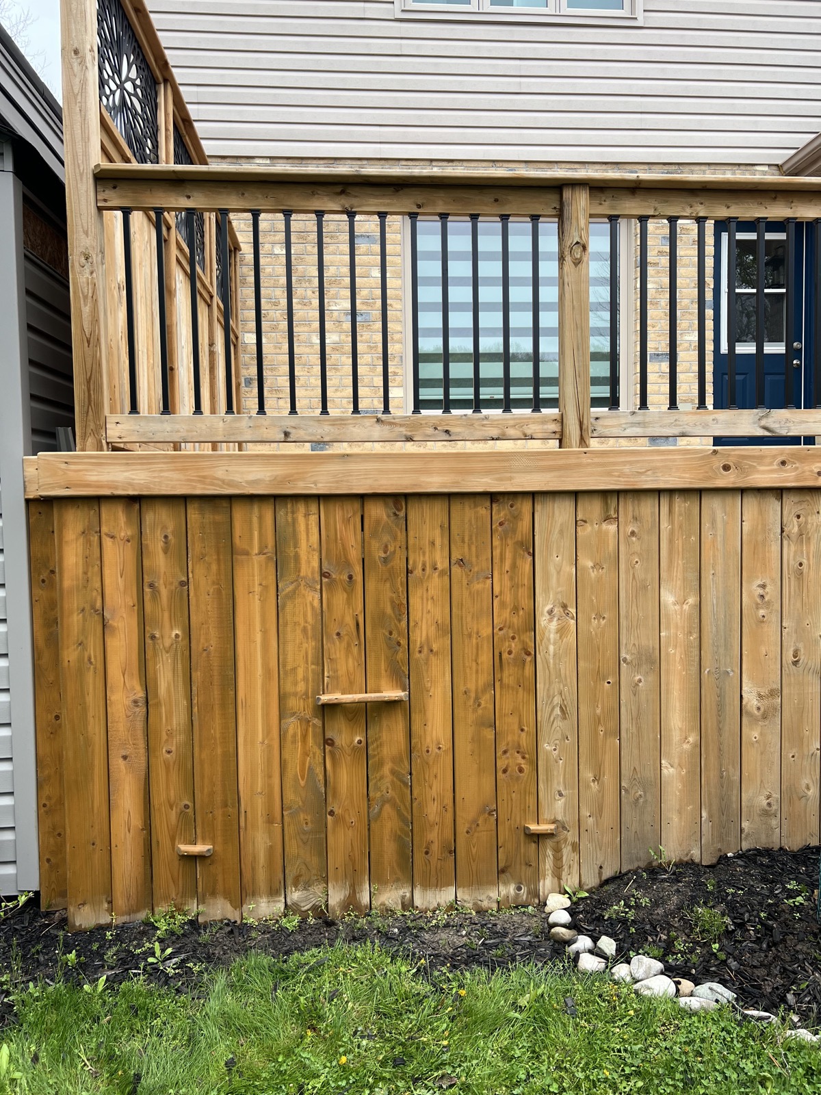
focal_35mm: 26
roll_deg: +0.4
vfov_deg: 67.3
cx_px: 410
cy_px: 548
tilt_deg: -2.7
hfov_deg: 53.1
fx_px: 822
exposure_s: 1/763
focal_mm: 5.7
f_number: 1.5
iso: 50
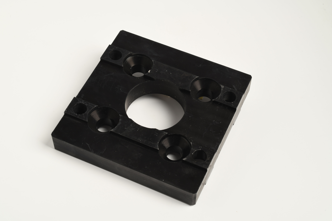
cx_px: 166
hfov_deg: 33.4
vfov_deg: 22.6
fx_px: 553
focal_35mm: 60
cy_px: 110
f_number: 20
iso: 400
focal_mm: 60
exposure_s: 1/125
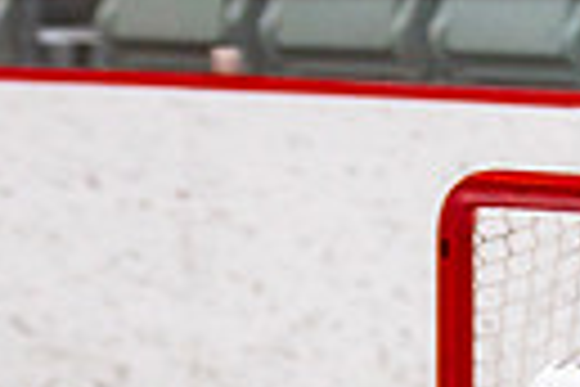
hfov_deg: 2.6
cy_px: 985
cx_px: 355
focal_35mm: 800
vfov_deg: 1.7
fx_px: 12888
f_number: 2.8
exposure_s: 1/640
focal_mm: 123
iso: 800
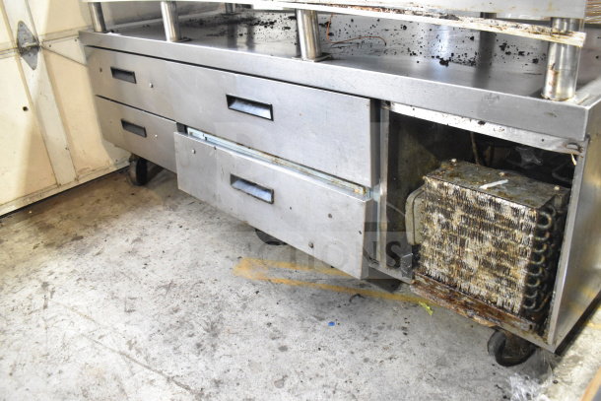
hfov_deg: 61.9
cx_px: 300
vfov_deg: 43.6
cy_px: 200
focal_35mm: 30
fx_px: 501
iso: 6400
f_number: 6.3
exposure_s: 1/160
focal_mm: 20
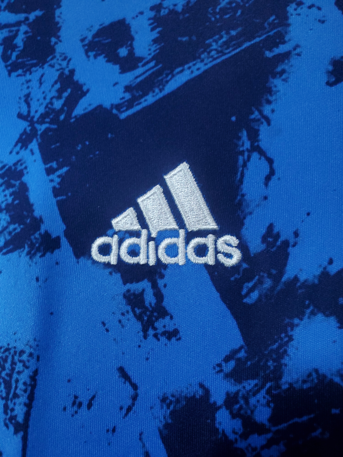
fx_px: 344
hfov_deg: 53.1
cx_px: 172
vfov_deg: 67.3
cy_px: 228
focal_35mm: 26
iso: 200
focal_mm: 4.3
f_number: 2.4
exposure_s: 1/15
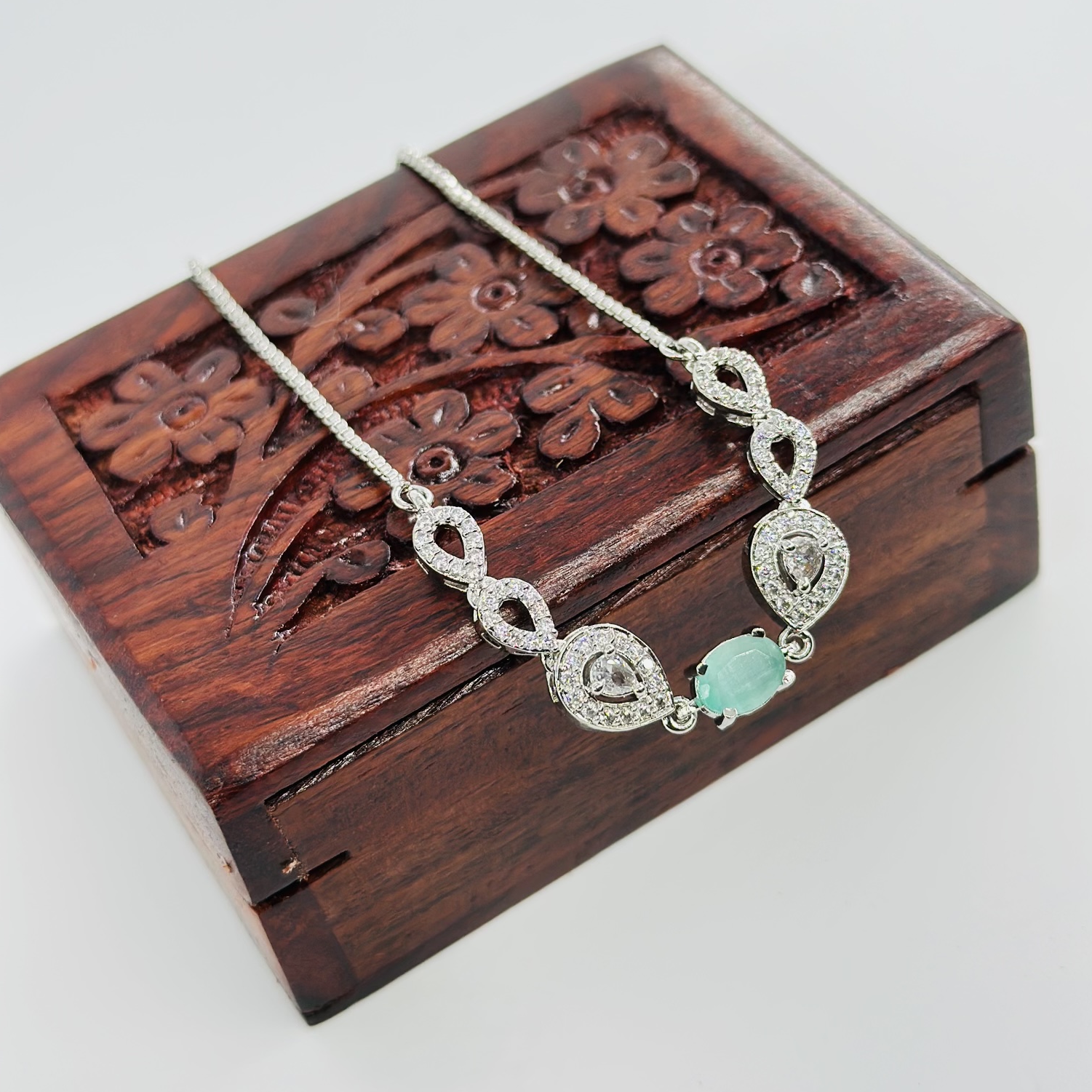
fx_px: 2034
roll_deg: +13.5
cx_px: 549
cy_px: 434
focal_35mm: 57
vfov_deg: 30.0
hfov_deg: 30.0
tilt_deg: -43.4
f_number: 1.78
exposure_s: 1/631
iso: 80
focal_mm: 6.86
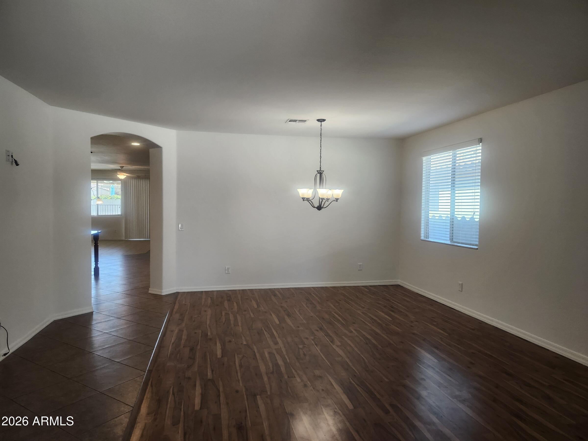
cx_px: 294
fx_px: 391
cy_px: 220
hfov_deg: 73.9
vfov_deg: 58.9
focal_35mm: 23
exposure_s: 1/120
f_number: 1.8
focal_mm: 5.54
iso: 160
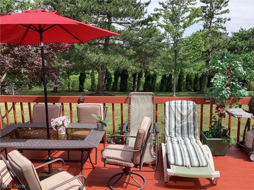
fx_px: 227
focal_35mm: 31
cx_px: 127
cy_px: 95
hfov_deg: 58.4
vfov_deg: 45.4
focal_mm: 3.3
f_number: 2.4
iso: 25
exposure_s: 1/721
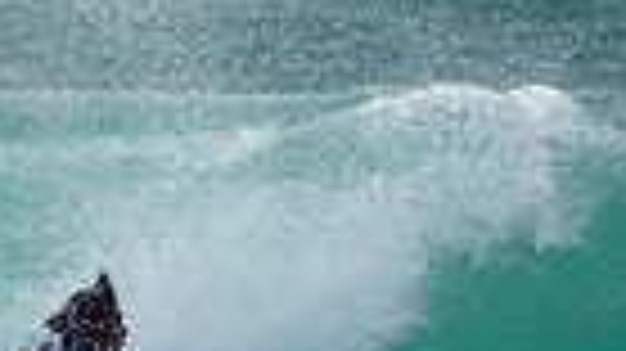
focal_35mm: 3274
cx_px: 221
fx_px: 54314
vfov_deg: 0.4
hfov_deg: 0.7
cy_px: 641
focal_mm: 500
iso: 125
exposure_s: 1/640
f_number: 5.6
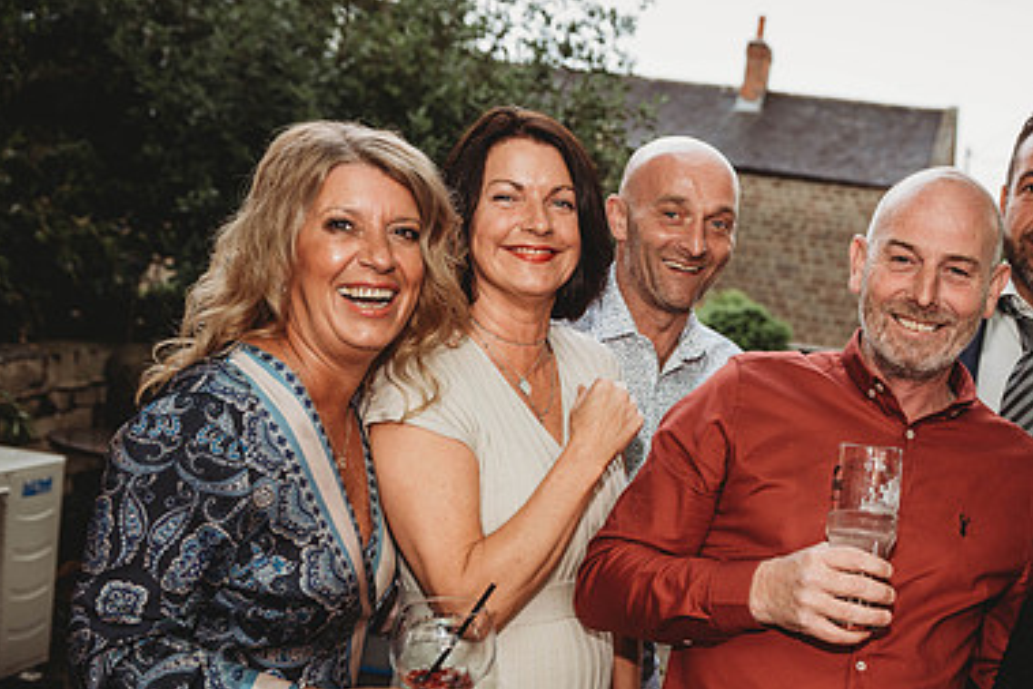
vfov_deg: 25.8
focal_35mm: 52
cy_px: 500
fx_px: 1493
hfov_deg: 37.6
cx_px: 711
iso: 400
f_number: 4
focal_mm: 34
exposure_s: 1/40
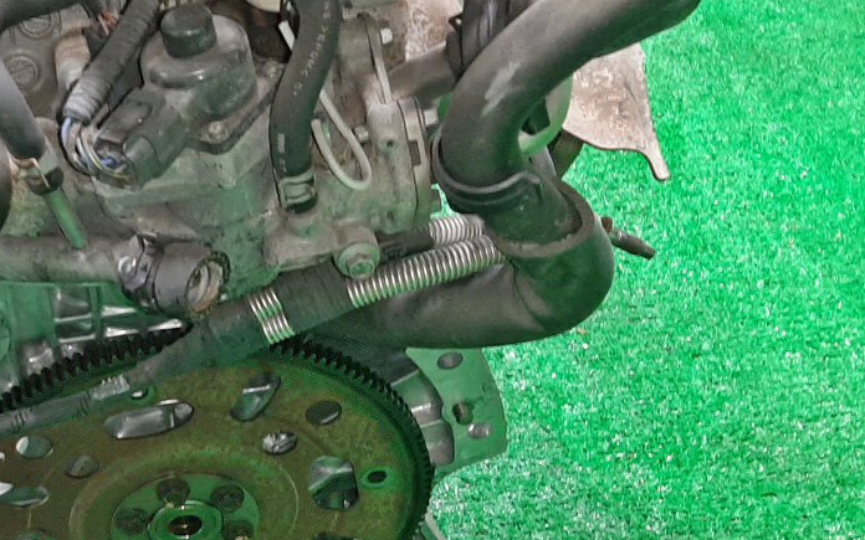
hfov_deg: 34.2
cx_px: 130
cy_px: 447
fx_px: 1344
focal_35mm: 57
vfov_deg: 22.4
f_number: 1.7
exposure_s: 1/33
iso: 220
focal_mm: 3.93
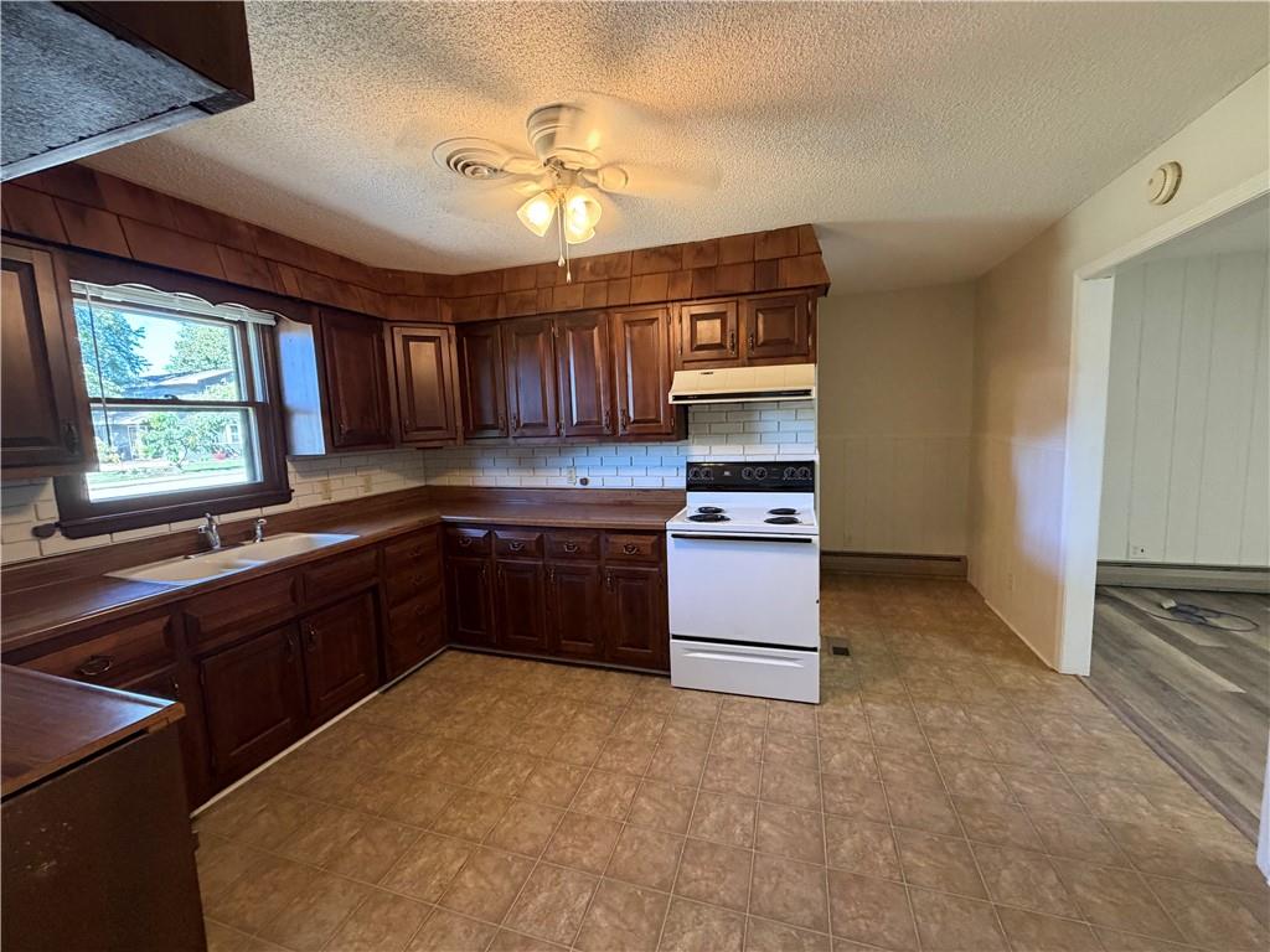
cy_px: 476
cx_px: 635
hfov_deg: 102.1
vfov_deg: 85.7
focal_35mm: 14
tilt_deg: -6.3
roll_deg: +3.0
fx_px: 514
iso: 400
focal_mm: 2.22
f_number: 2.2
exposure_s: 1/60
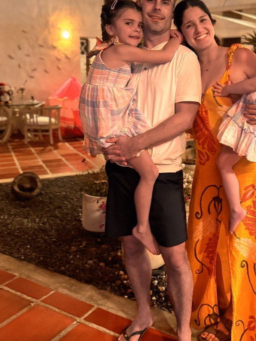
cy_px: 130
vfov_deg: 50.9
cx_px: 188
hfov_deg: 38.7
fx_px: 355
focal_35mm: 36
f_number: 1.78
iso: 1250
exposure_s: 1/30
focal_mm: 6.76
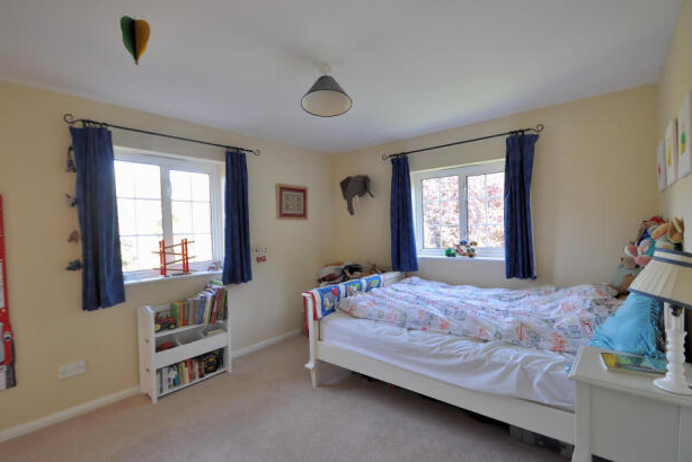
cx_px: 339
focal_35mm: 16
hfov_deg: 96.7
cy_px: 239
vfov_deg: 73.8
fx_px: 308
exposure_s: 1/25
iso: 200
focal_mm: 10
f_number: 3.5
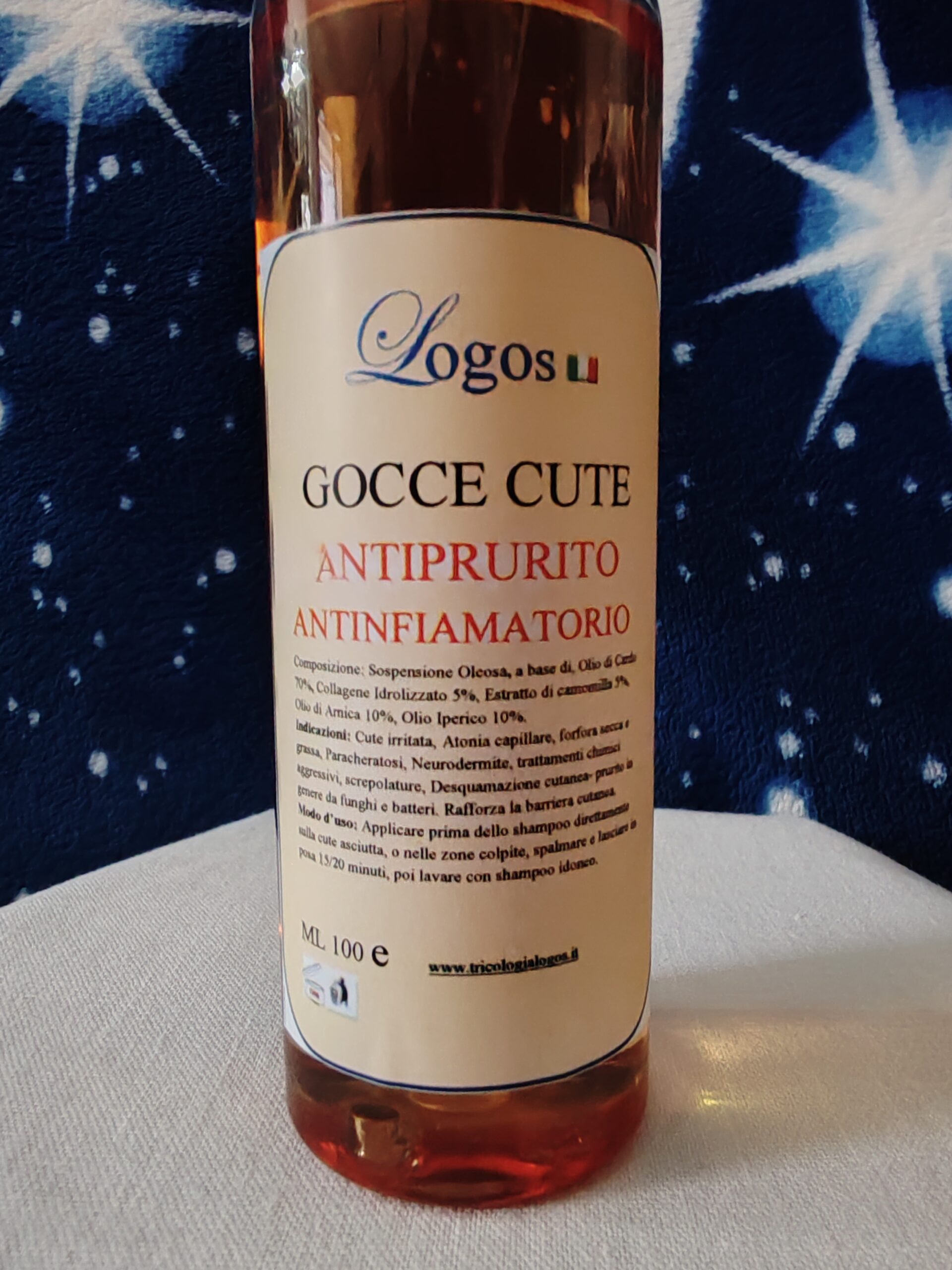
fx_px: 990
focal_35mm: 27
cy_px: 635
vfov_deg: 65.3
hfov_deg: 51.4
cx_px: 476
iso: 1000
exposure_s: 1/20
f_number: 2.2
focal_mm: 1.96
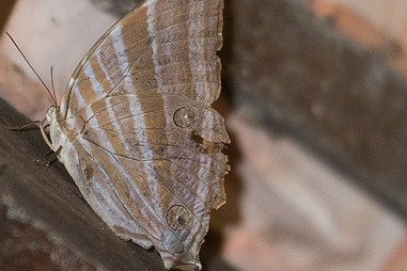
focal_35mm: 1063
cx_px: 142
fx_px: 12017
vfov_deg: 1.3
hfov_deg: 1.9
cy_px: 138
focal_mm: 150
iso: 1000
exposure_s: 1/250
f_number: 3
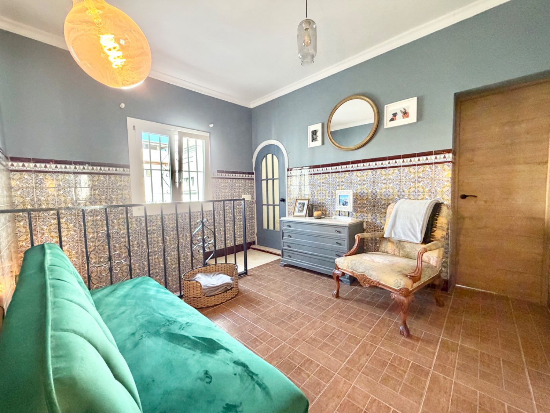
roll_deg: +1.6
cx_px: 275
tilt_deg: -3.5
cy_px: 206
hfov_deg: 102.1
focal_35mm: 14
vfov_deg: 85.7
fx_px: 222
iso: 400
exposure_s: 1/60
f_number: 2.2
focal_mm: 2.22
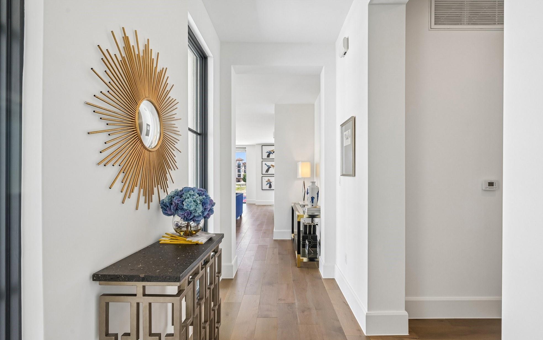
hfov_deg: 92.6
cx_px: 278
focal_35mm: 18
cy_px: 173
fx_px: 259
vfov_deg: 66.4
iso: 400
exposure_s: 1/50
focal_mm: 16.5
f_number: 8
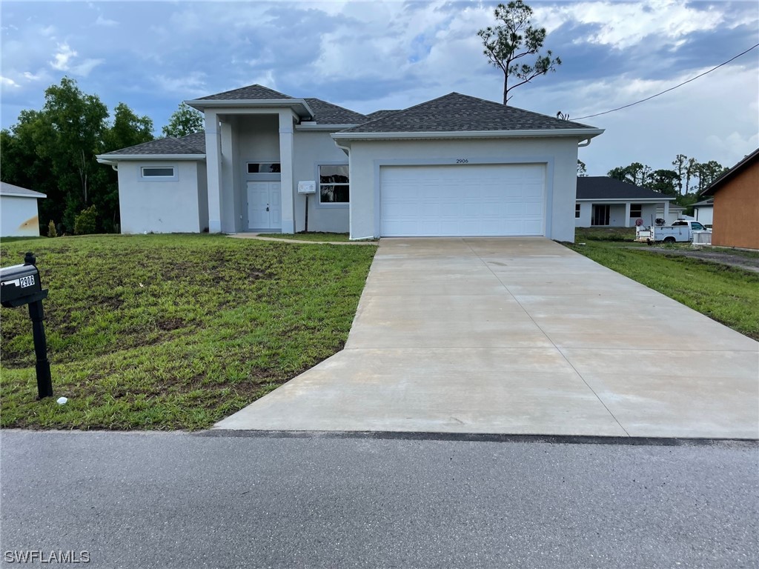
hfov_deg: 67.3
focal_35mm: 26
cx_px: 380
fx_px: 570
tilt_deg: -6.9
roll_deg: +0.8
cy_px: 284
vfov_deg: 53.1
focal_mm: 4.2
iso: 32
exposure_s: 1/1916
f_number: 1.6
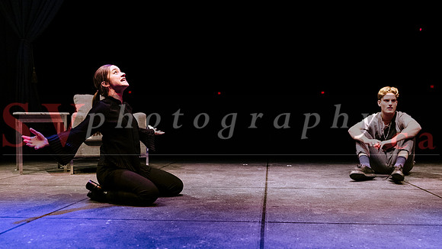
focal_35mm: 36
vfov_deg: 32.6
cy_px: 136
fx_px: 425
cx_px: 230
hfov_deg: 55.0
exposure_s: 1/160
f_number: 2.8
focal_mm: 32
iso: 1600
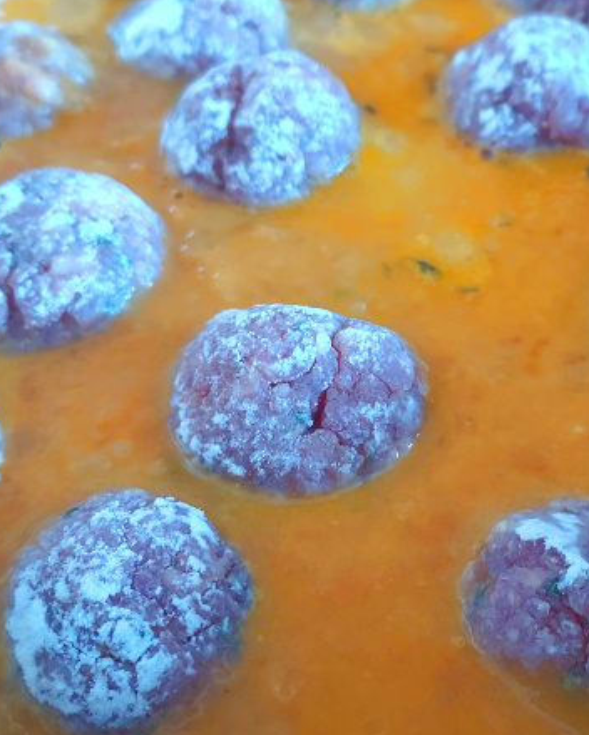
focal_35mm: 40
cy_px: 329
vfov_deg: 45.7
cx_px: 393
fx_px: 870
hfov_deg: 37.0
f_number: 1.8
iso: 800
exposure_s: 1/14
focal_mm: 4.6
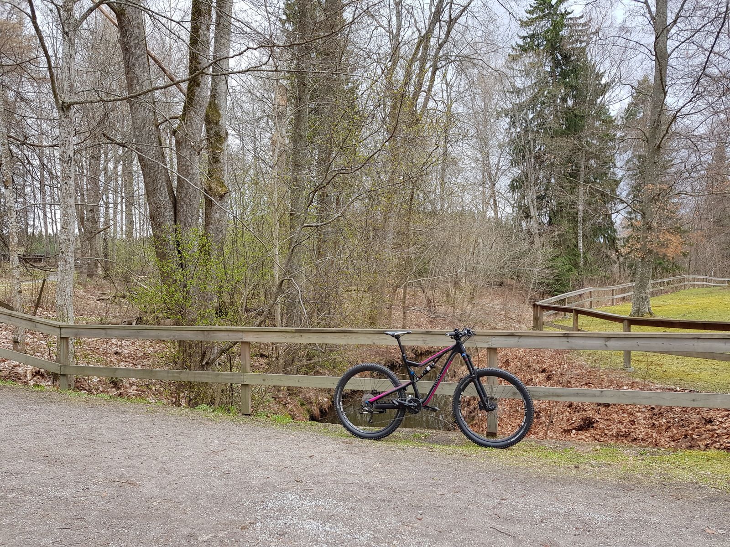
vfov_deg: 53.1
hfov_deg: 67.3
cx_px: 365
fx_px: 548
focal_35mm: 26
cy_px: 274
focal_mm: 4.2
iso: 40
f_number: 1.7
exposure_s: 1/203
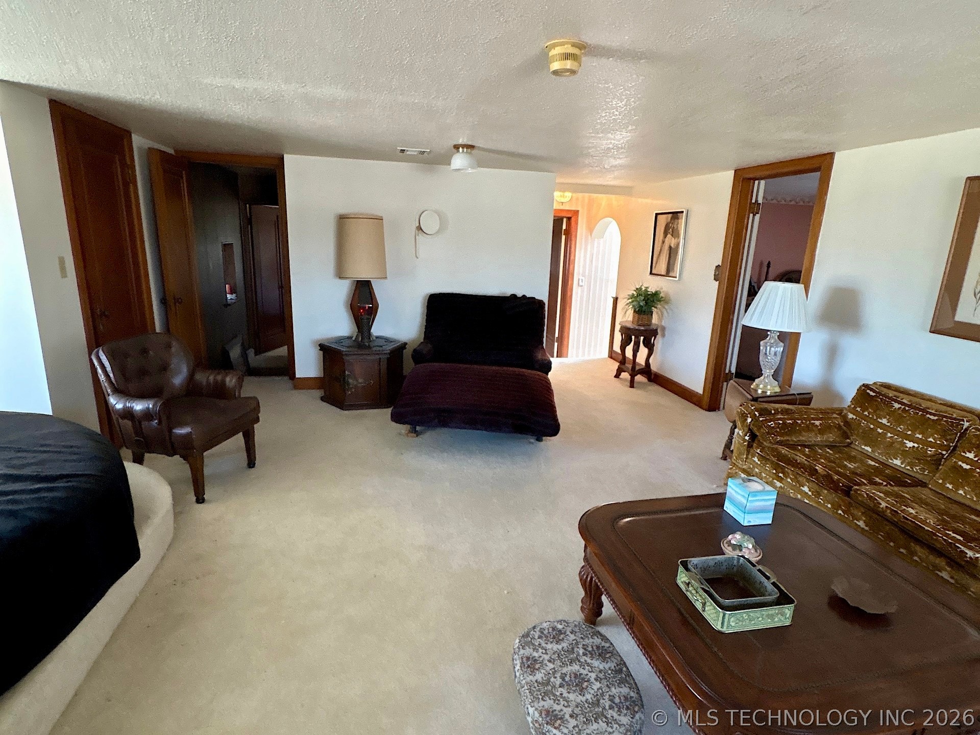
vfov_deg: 85.7
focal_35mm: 14
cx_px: 490
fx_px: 396
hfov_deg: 102.1
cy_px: 368
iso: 400
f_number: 2.2
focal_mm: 2.22
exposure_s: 1/60
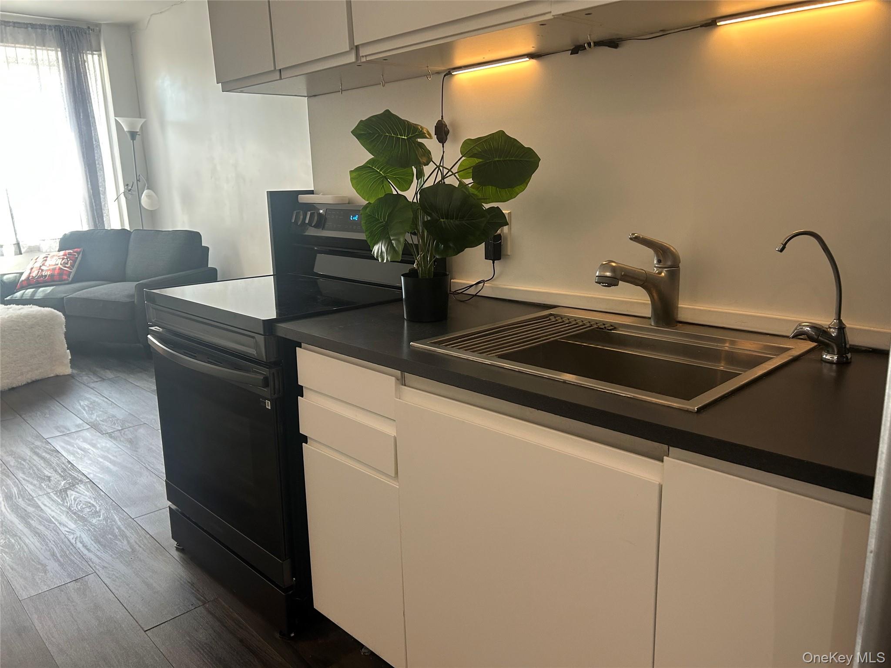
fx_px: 669
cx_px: 446
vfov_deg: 53.1
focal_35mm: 26
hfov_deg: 67.3
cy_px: 334
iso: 125
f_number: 1.5
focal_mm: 5.7
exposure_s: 1/68
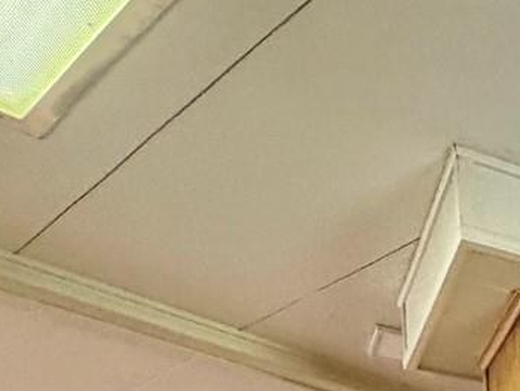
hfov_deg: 22.8
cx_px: 838
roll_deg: +0.4
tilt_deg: -4.8
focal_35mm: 64
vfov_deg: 16.0
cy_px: 844
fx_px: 962
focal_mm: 2.22
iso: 320
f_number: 2.2
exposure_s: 1/60
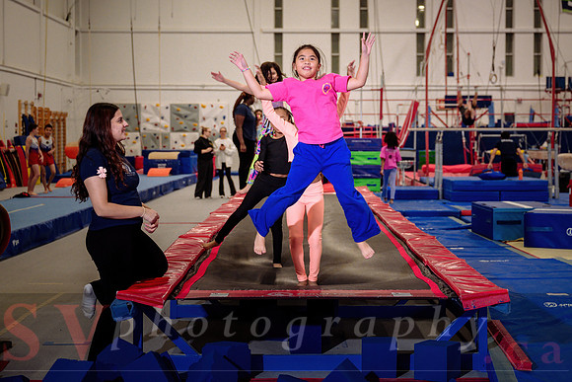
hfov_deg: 31.4
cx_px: 323
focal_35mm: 64
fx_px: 1016
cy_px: 174
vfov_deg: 21.3
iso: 1600
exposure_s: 1/400
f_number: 3.5
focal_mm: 56
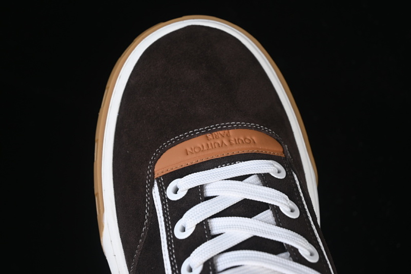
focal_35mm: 75
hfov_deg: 27.0
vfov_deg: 18.2
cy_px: 137
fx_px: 856
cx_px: 206
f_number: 6.3
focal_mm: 50
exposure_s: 1/50
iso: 160
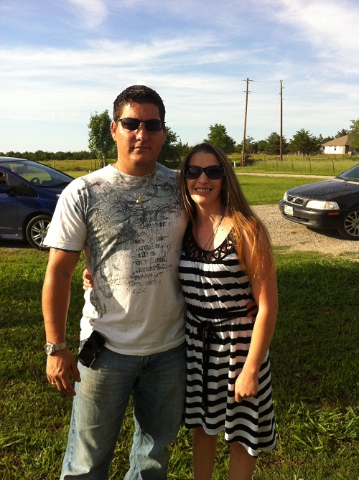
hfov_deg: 40.6
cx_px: 180
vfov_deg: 52.7
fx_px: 485
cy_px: 240
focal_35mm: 35
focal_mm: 3.85
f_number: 2.8
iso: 80
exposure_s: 1/1005
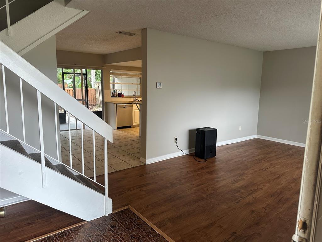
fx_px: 223
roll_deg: -0.5
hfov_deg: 71.6
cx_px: 161
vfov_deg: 56.8
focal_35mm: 24
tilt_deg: -8.3
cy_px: 121
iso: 160
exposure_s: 1/120
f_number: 1.78
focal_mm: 6.86
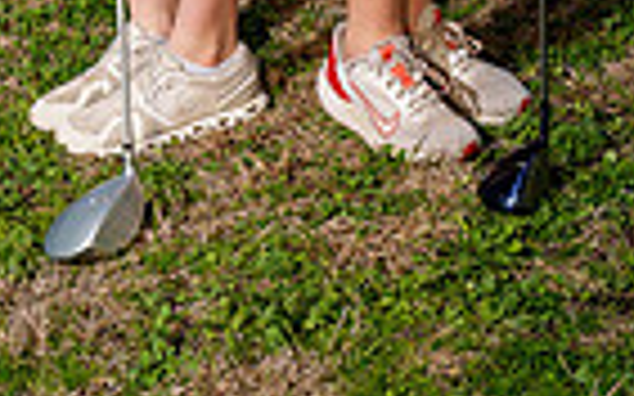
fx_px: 2919
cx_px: 292
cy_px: -526
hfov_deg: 12.4
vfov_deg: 7.3
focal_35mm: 169
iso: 100
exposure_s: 1/1000
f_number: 5.6
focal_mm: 52
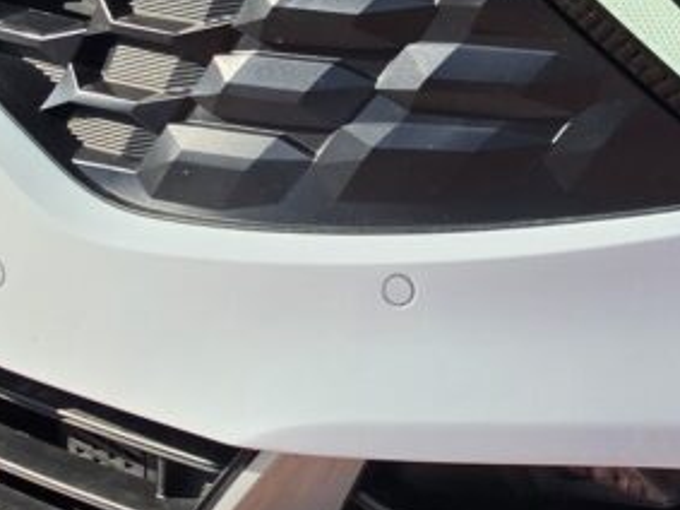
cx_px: 1221
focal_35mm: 130
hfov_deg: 13.6
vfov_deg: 10.6
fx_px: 2553
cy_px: -459
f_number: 1.4
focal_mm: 6.5
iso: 64
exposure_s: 1/7622
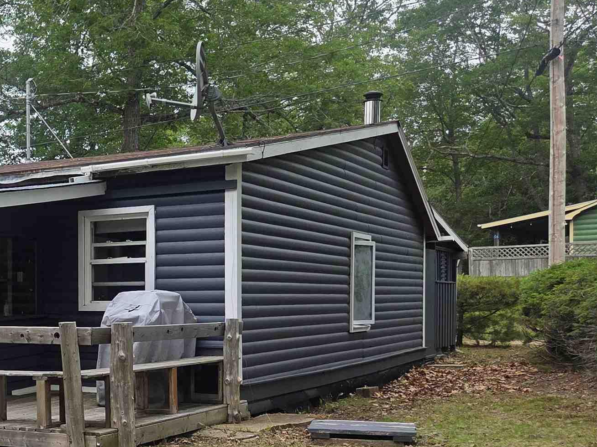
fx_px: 931
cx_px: 11
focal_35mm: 54
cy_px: 311
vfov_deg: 26.8
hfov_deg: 32.9
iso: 80
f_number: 1.8
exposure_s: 1/2797
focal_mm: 5.4
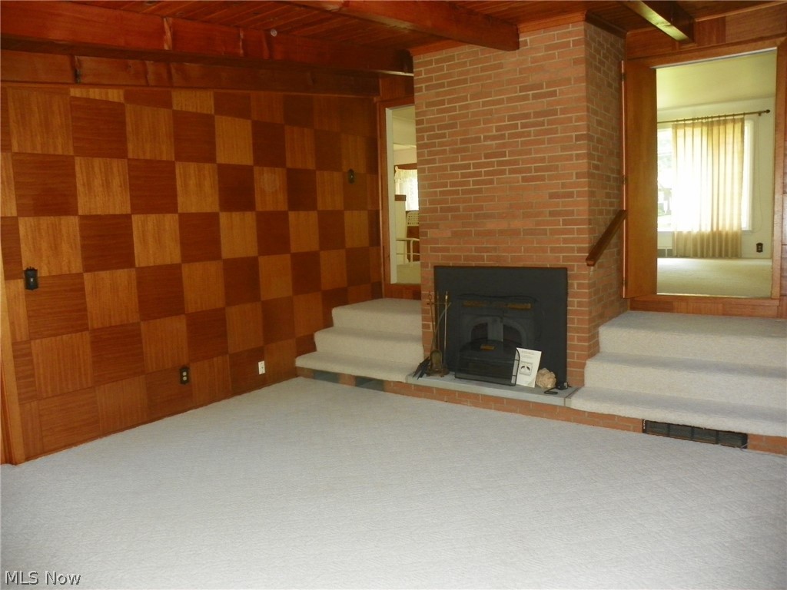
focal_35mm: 26
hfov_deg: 67.3
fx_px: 591
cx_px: 394
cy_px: 295
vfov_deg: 53.1
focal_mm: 4.6
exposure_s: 1/30
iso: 200
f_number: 2.8
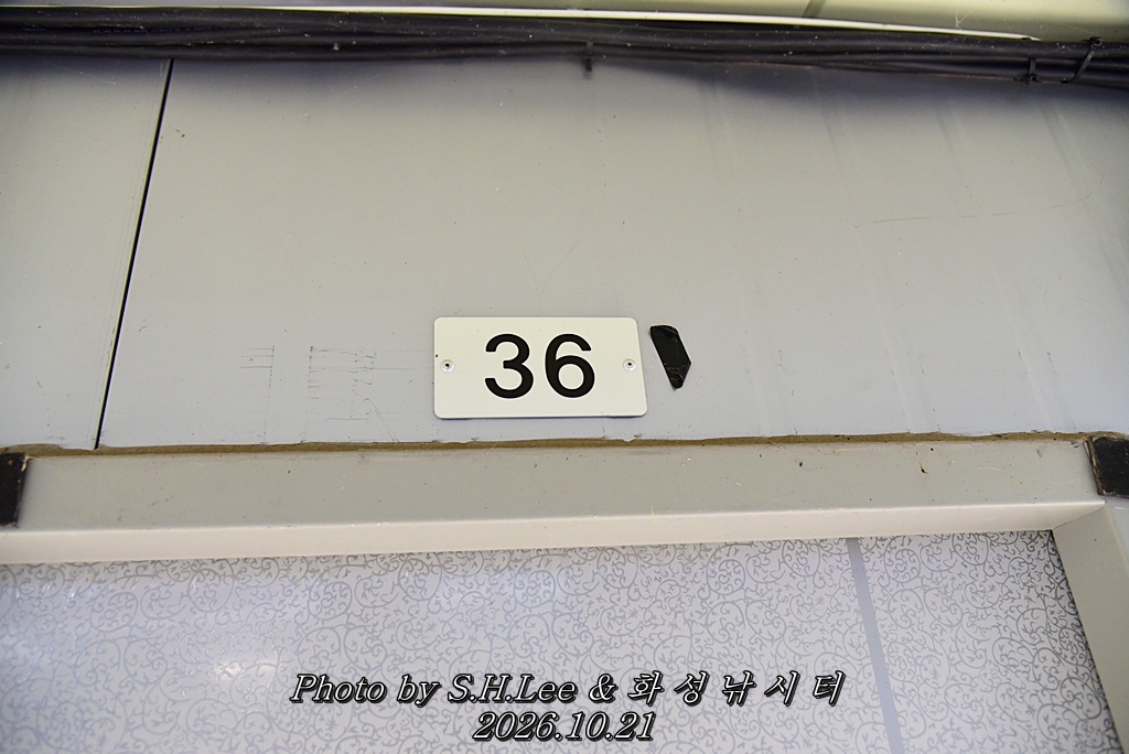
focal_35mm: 28
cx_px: 564
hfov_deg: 65.4
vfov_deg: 46.5
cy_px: 377
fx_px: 879
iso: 1400
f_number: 4
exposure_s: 1/4000
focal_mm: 28
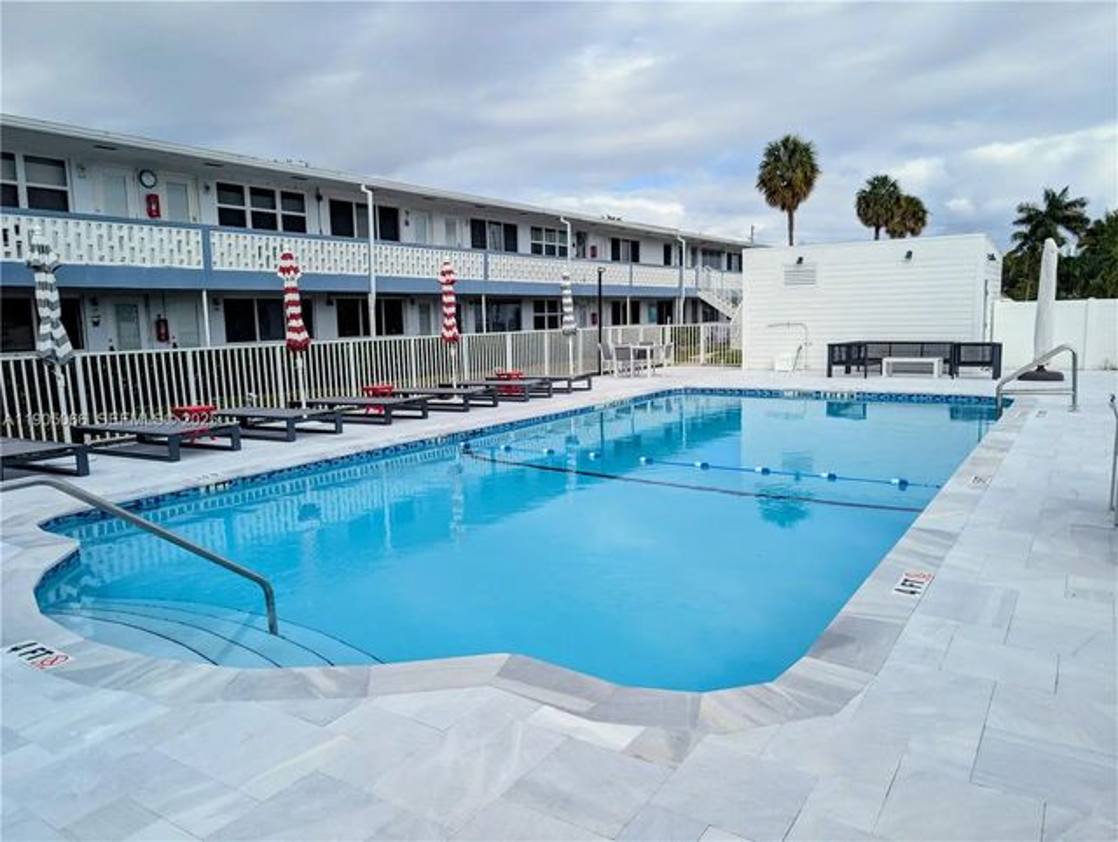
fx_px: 776
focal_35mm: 24
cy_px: 421
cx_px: 559
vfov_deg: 56.9
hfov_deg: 71.5
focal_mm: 6.9
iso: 23
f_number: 1.68
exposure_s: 1/898
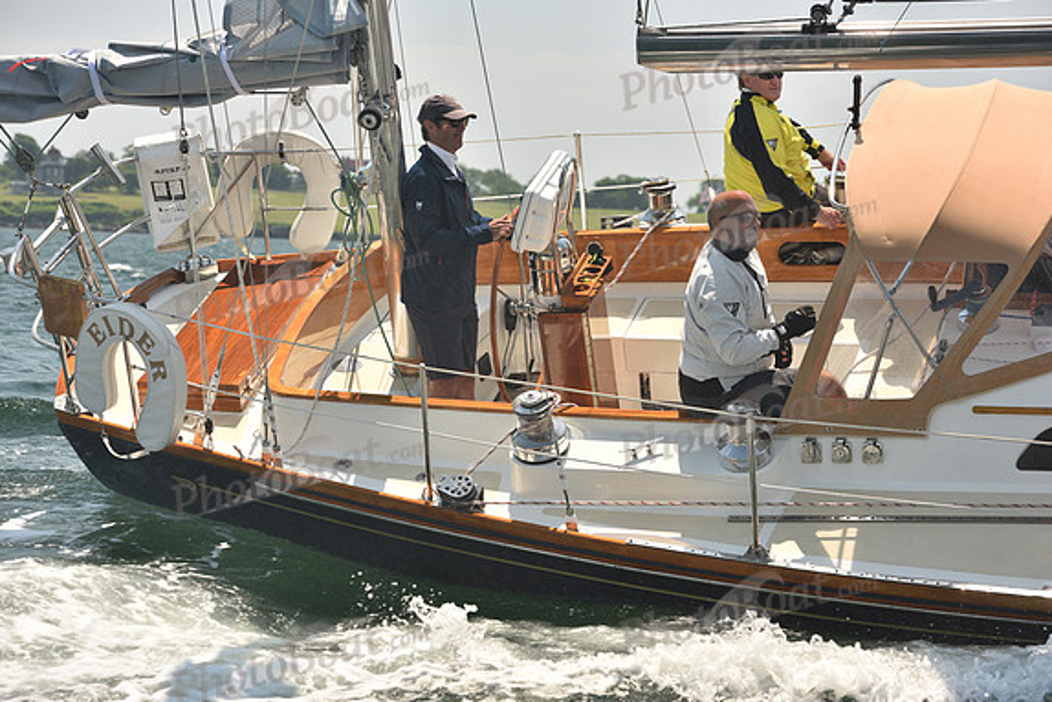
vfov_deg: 13.6
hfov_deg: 20.2
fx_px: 2952
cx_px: 526
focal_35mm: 101
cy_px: 353
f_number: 5.6
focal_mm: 100
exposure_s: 1/640
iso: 250
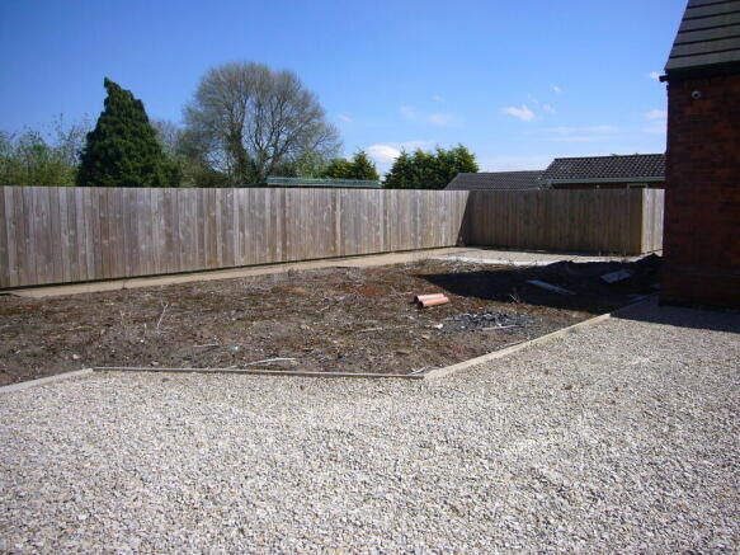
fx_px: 598
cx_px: 370
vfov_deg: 49.7
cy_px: 278
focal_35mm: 28
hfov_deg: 63.5
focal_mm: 4.6
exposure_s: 1/500
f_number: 5.6
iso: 80
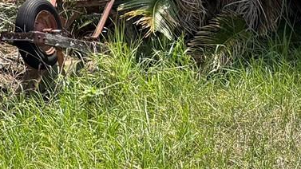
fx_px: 886
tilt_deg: -6.6
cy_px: -140
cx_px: -201
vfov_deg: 10.3
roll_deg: -1.1
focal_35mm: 111
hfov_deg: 16.8
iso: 100
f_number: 1.78
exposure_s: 1/1901
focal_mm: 6.76
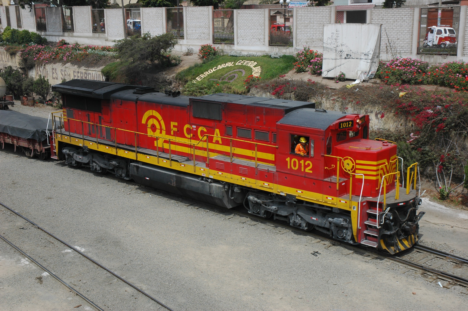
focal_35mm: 46
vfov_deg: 28.9
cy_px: 156
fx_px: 604
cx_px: 234
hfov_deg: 42.4
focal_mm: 31
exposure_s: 1/400
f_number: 10
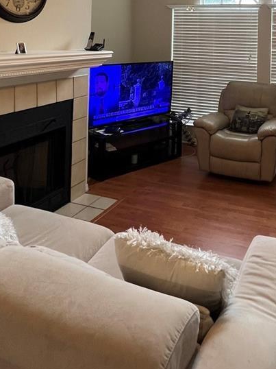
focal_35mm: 29
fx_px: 309
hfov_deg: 46.1
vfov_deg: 54.0
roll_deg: -1.3
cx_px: 215
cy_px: 38
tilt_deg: -0.1
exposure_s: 1/120
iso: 250
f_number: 1.8
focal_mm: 1.57
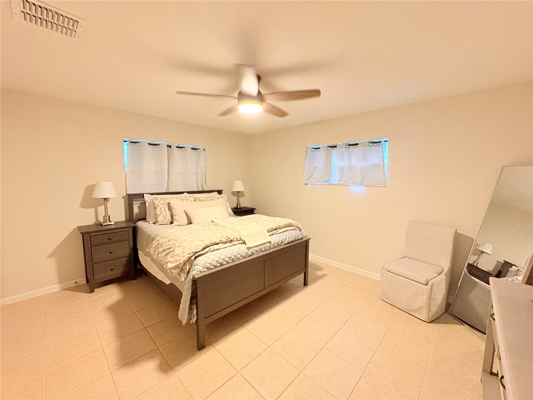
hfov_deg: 102.1
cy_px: 200
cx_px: 266
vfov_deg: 85.7
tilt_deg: -5.3
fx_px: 216
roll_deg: -0.1
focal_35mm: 14
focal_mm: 2.22
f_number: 2.2
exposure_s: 1/60
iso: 500
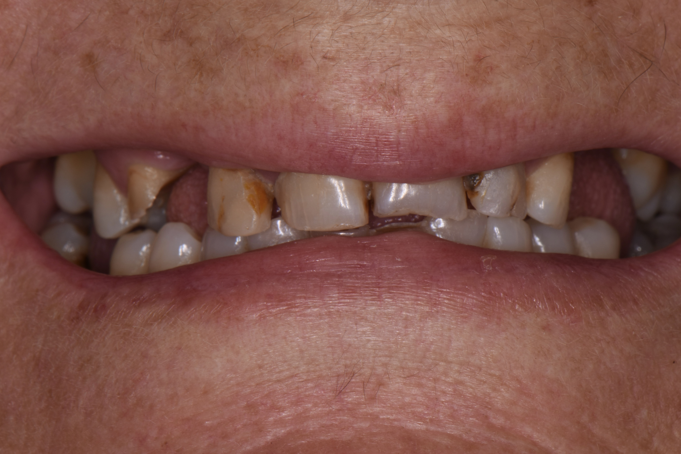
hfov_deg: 16.1
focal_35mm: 128
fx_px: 2412
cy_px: 227
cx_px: 340
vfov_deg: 10.8
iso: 100
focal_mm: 85
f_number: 25
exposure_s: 1/200
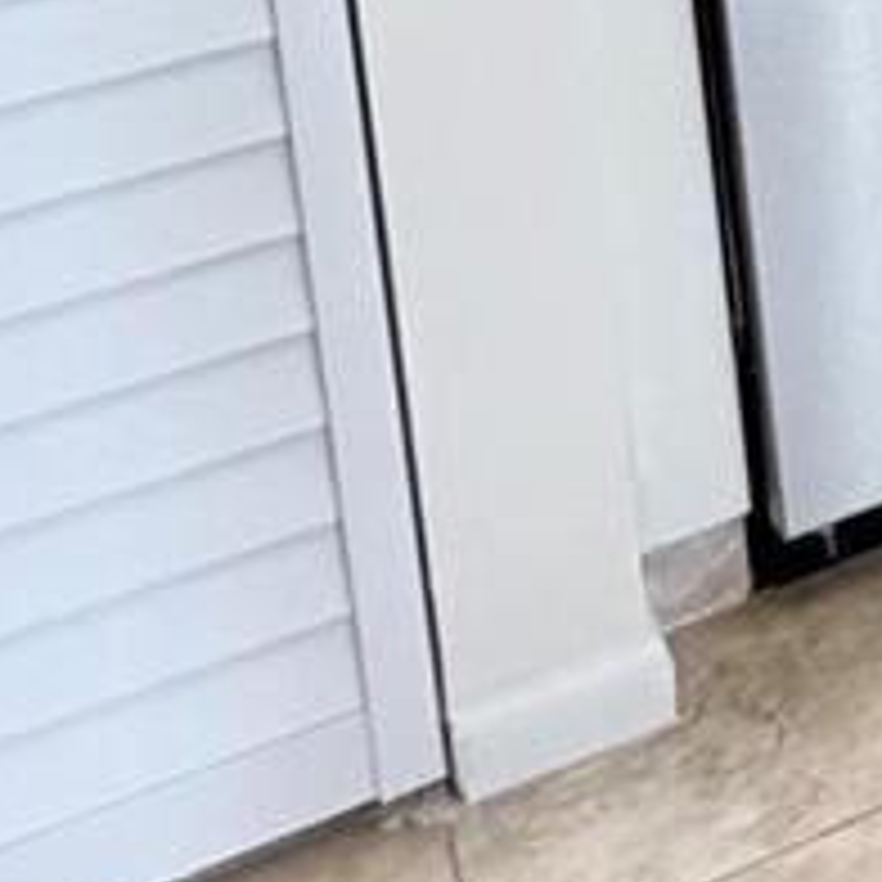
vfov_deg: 14.2
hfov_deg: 11.7
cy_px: -922
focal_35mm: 101
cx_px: 2475
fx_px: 2912
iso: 200
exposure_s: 1/120
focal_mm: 2.22
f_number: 2.2
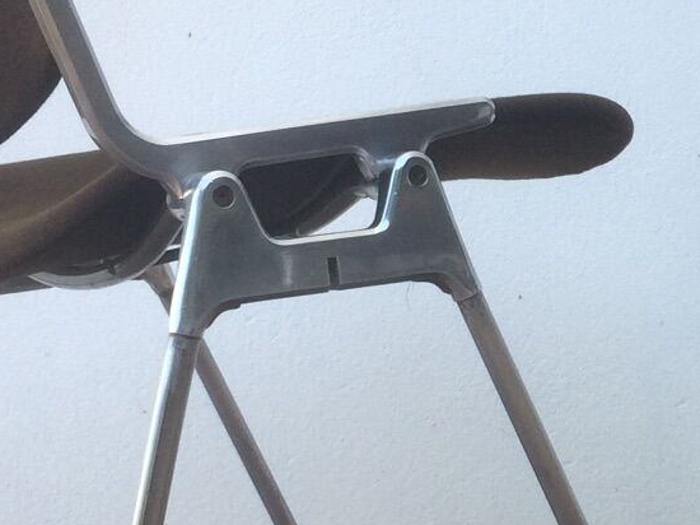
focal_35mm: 108
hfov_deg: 17.5
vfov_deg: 13.7
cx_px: 799
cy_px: 274
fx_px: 2183
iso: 32
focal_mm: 4.15
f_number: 2.2
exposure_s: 1/180
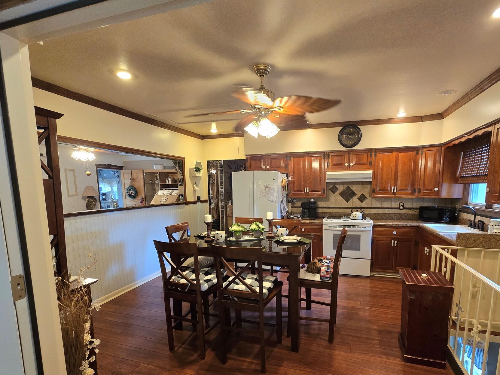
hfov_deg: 94.3
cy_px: 215
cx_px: 269
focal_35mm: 16
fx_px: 231
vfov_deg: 77.6
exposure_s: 1/60
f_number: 2.2
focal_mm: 2.2
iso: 400
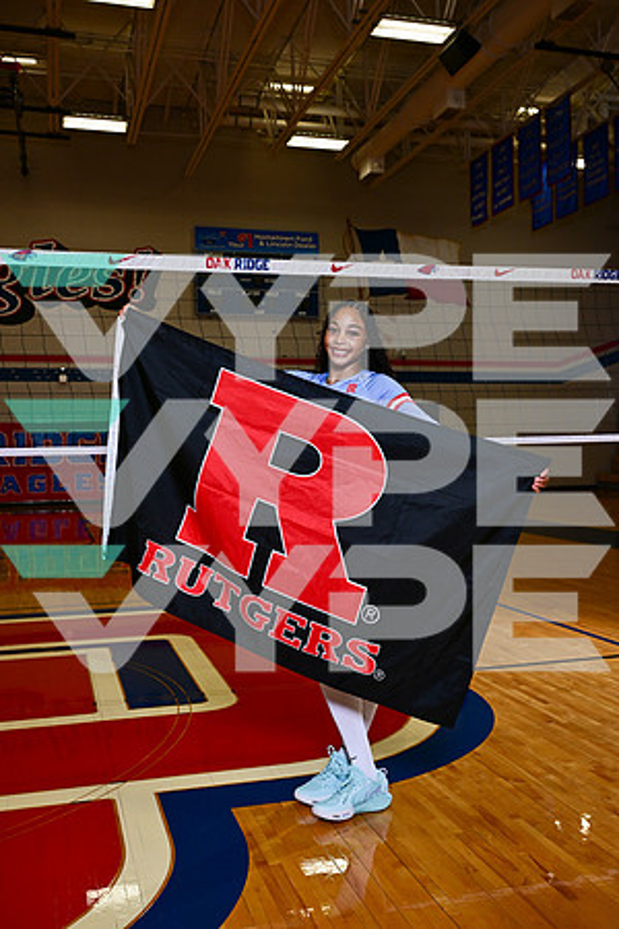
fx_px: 903
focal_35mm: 35
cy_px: 464
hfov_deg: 37.9
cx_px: 310
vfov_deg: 54.4
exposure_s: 1/200
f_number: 6.3
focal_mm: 35
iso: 400
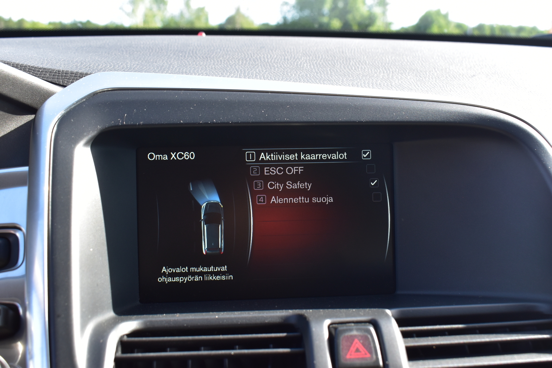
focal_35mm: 39
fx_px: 598
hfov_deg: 49.6
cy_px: 184
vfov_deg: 34.2
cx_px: 276
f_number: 9.5
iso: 400
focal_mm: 26
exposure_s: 1/125
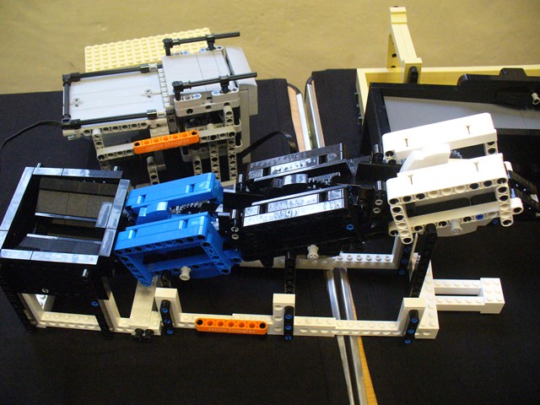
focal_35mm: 37
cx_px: 270
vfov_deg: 38.7
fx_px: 577
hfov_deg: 50.1
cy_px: 202
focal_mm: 6.1
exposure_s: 1/60
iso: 400
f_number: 2.8
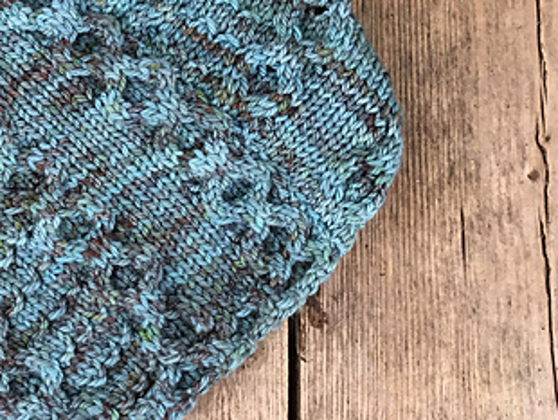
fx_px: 1032
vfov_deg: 22.9
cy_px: 144
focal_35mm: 64
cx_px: 2
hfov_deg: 28.4
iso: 32
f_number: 2.4
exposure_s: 1/100
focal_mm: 3.3
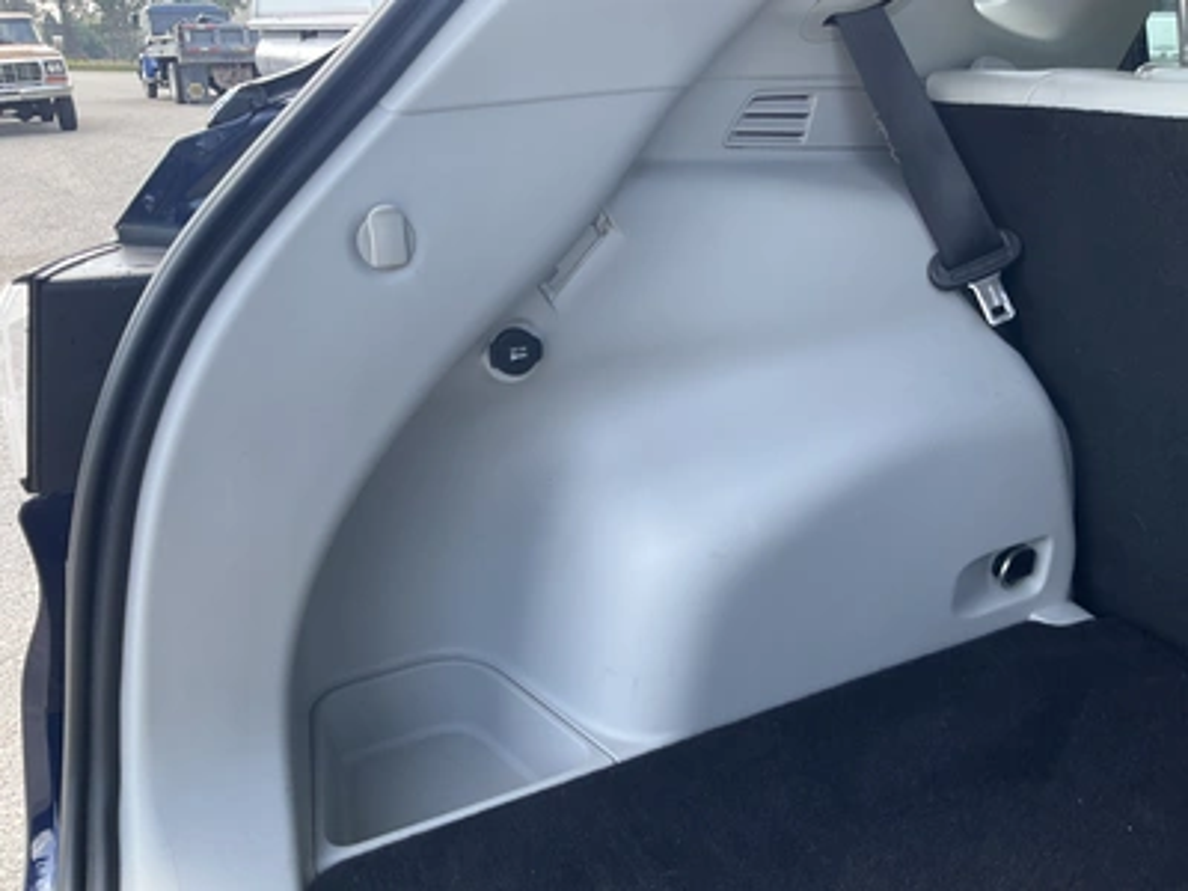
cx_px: 594
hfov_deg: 61.7
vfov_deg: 48.2
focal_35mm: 29
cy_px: 446
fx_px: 995
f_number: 1.8
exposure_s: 1/122
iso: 25
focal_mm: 3
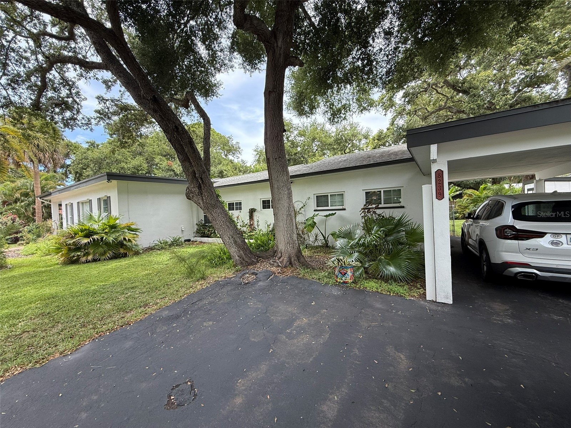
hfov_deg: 102.1
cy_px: 214
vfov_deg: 85.7
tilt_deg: -1.2
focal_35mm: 14
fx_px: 231
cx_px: 286
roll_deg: +1.9
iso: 64
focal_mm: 2.22
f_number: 2.2
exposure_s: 1/390
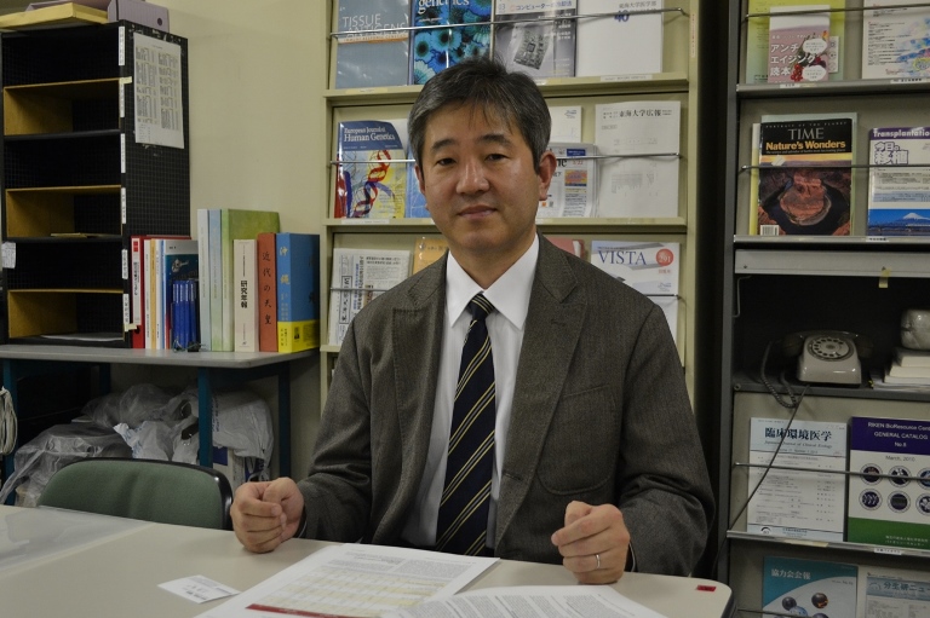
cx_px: 465
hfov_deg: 53.2
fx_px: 929
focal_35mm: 36
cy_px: 309
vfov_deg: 36.8
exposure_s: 1/60
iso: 640
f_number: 4
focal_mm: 24
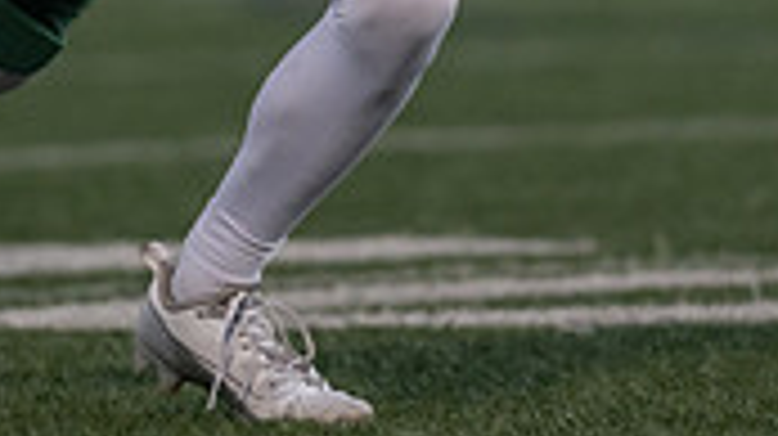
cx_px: 257
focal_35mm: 854
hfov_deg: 2.5
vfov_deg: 1.4
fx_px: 17604
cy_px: -340
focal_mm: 200
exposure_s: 1/1000
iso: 1250
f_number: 2.8
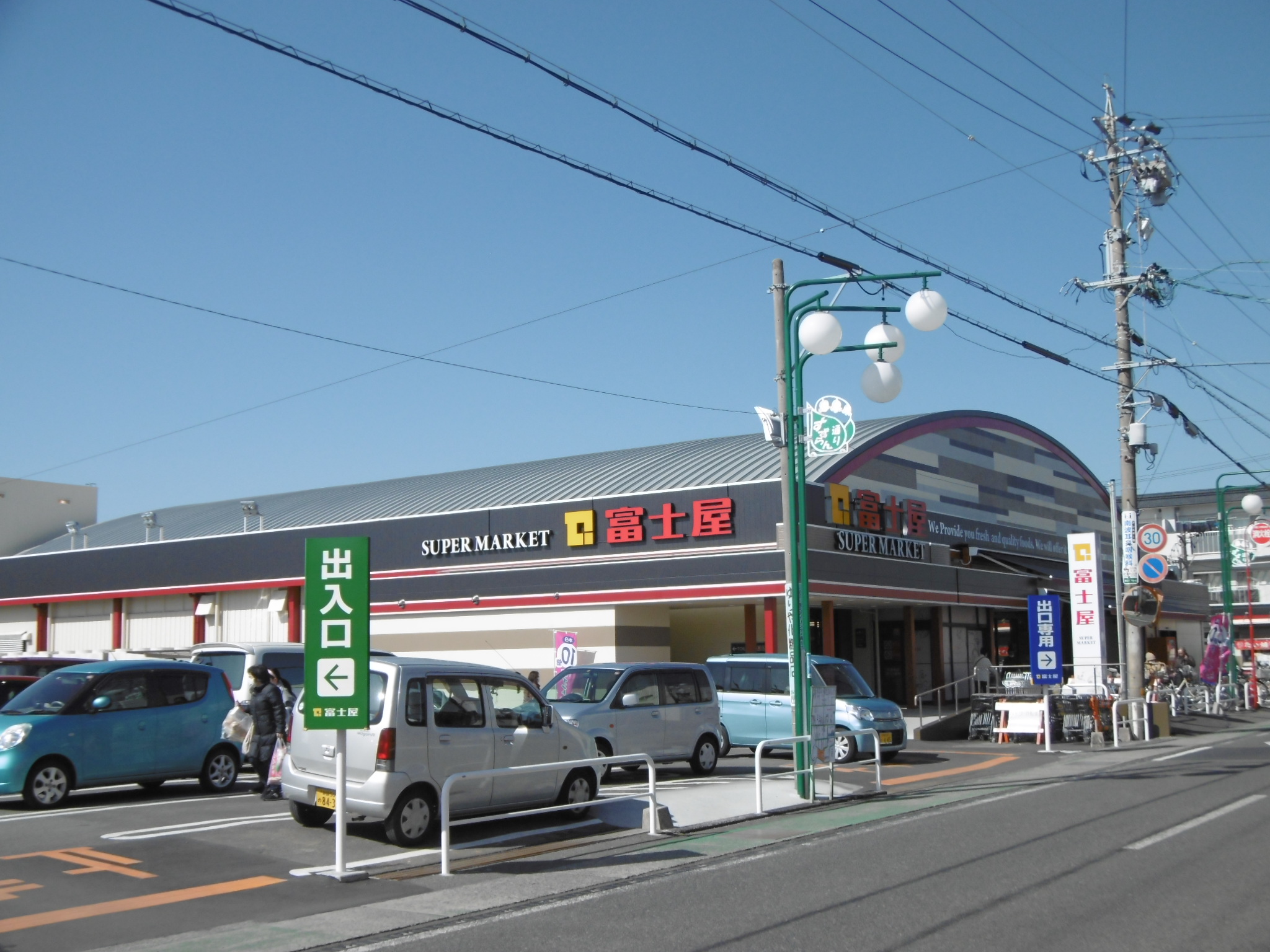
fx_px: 1578
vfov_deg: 33.6
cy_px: 476
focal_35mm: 43
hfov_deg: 43.9
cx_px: 635
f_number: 9.7
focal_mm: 7.7
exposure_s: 1/500
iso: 250
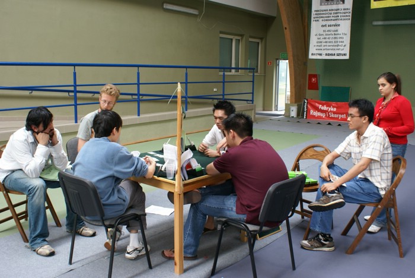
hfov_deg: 57.2
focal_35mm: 33
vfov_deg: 40.0
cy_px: 139
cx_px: 208
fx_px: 381
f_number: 5.6
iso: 200
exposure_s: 1/25
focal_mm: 22
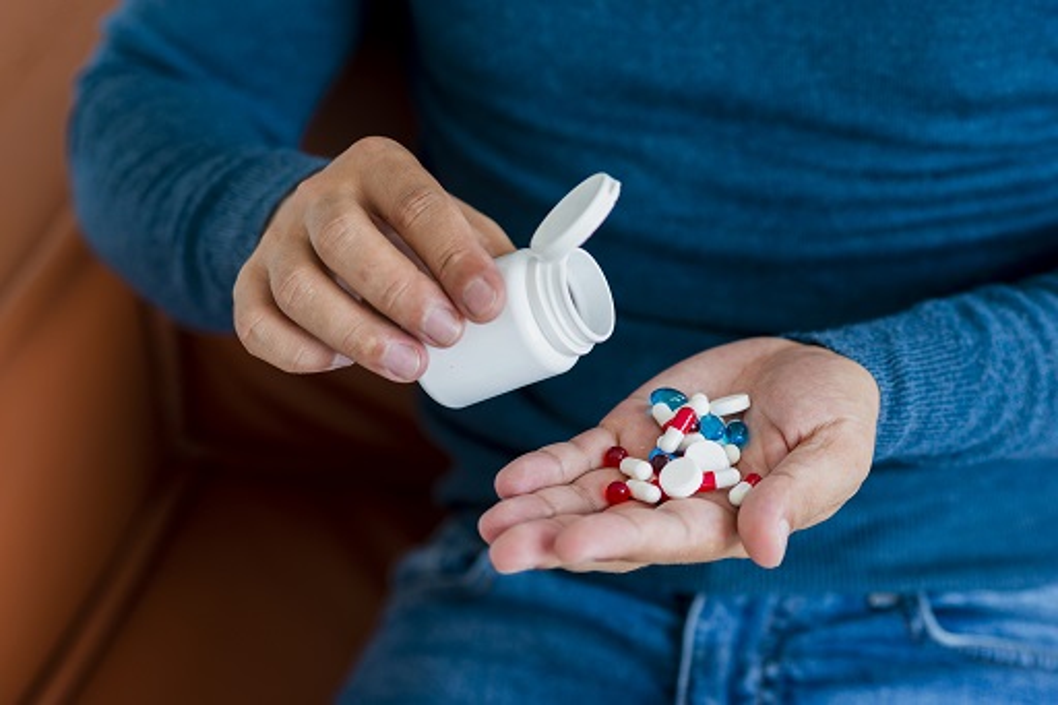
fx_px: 2497
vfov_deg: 16.1
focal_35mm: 85
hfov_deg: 23.9
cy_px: 352
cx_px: 529
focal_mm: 85
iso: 320
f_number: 3.5
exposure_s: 1/160
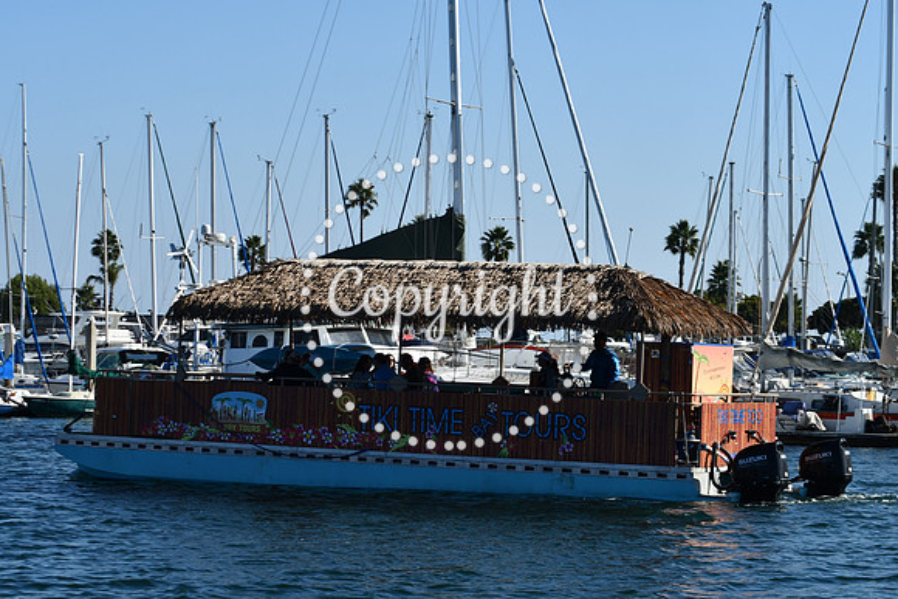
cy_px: 300
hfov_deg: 19.5
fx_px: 2620
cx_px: 449
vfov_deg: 13.0
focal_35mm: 105
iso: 125
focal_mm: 70
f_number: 8
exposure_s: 1/500
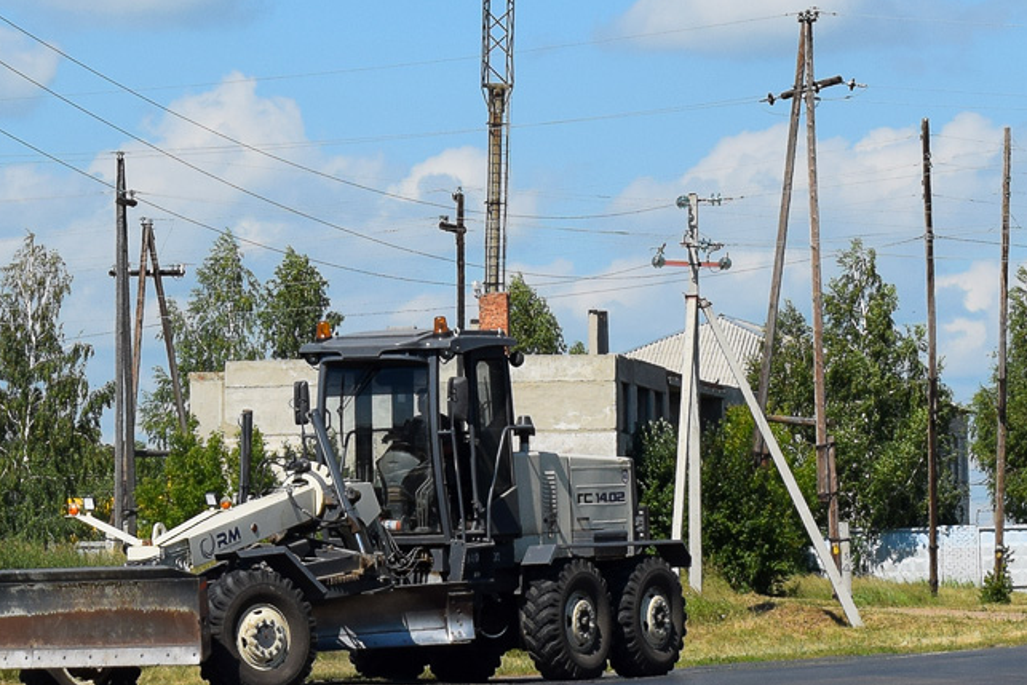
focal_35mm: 154
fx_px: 4392
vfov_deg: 8.9
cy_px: 390
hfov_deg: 13.3
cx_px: 308
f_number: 10
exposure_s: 1/400
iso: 200
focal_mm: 55
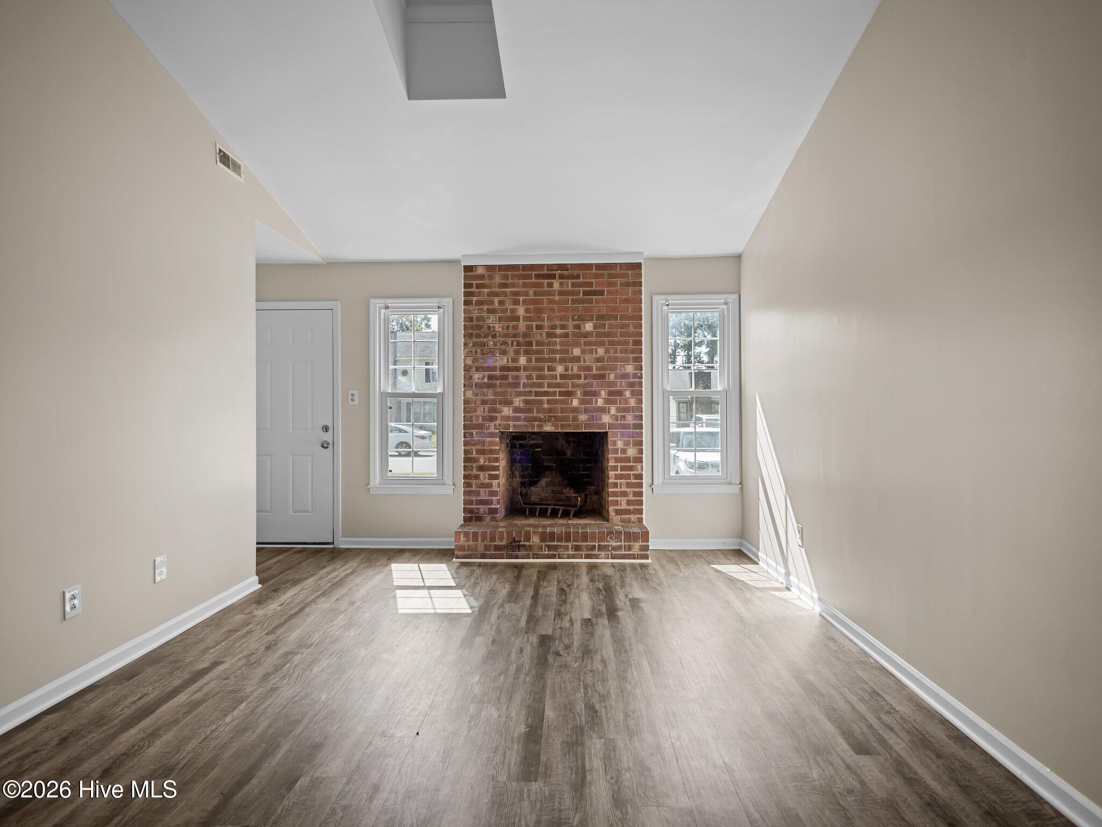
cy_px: 414
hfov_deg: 87.8
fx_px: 573
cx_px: 551
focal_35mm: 18
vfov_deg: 71.6
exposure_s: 1/15
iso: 200
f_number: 4
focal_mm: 9
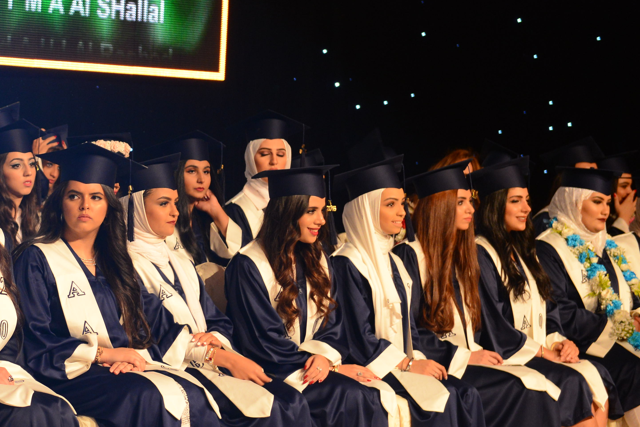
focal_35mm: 133
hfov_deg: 15.0
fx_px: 2365
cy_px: 249
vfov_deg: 10.3
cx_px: -82
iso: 1000
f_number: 3.5
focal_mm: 52
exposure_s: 1/100
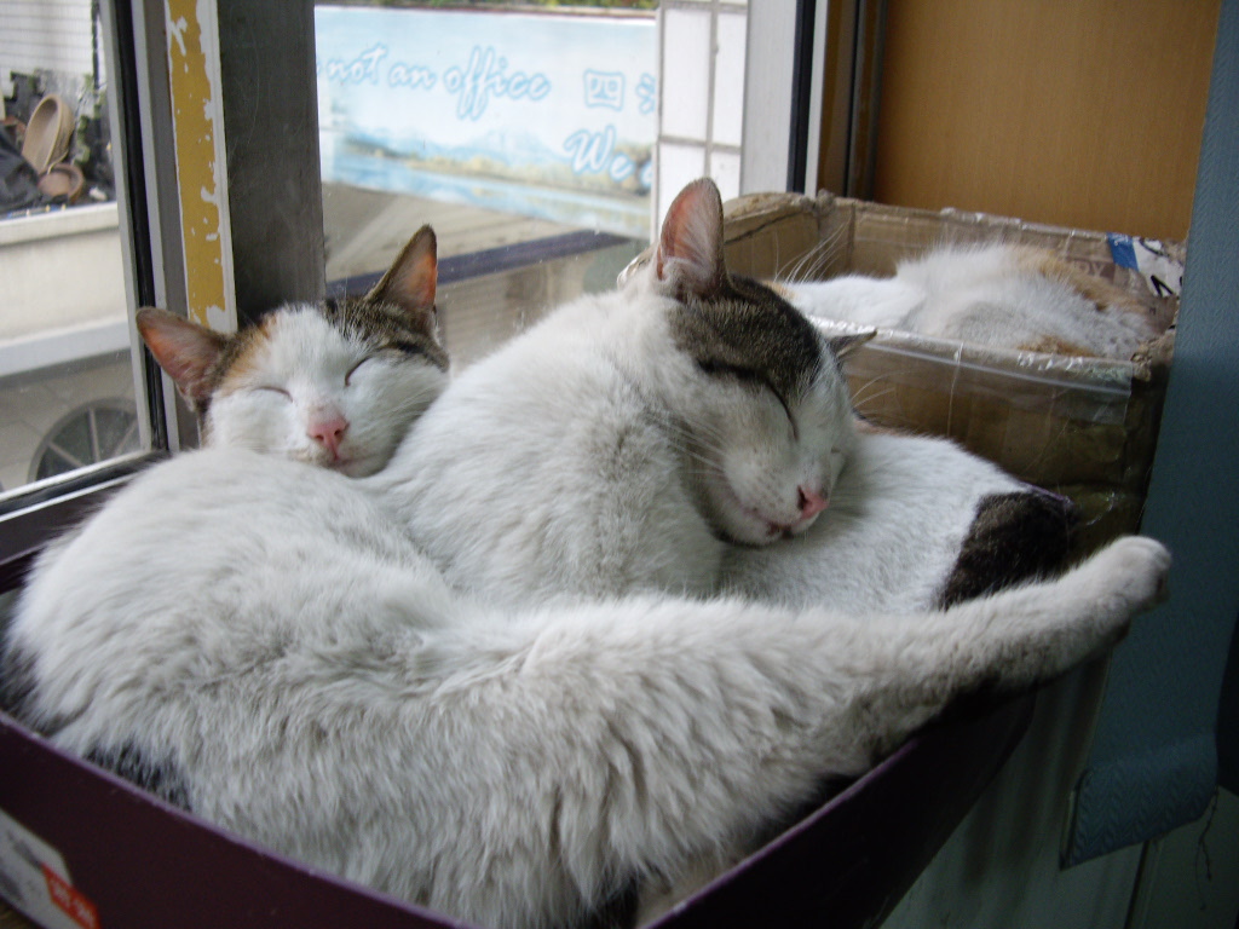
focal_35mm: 38
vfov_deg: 37.7
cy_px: 464
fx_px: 1360
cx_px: 620
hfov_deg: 49.0
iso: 200
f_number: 2.8
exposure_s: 1/80
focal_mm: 7.9
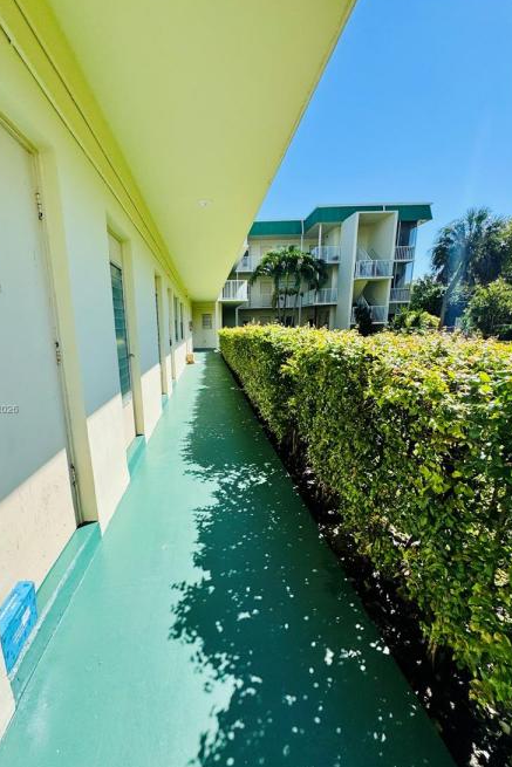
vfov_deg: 96.6
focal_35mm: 16
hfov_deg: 73.0
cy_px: 410
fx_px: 341
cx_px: 204
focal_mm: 2.22
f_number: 2.2
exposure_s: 1/1277
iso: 50
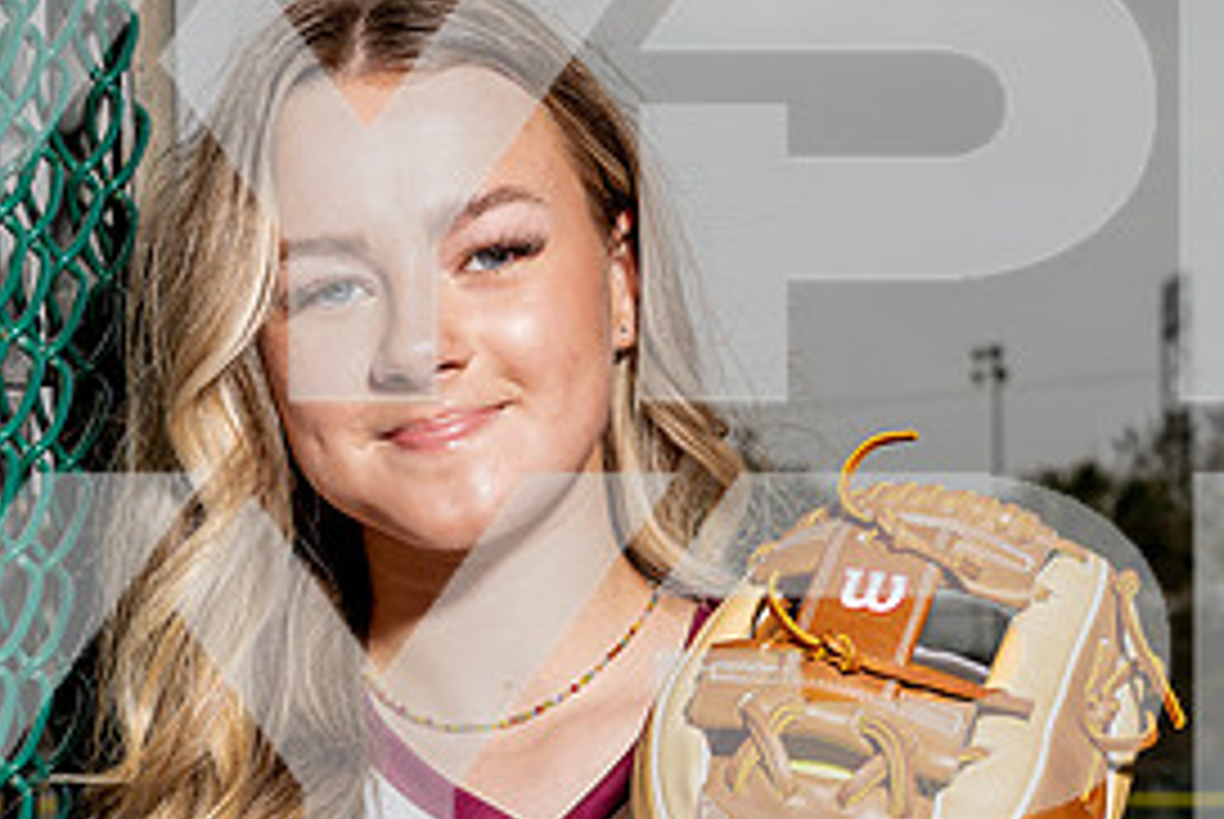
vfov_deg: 11.9
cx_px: 567
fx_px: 3914
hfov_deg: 17.8
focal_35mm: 115
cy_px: 713
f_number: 8
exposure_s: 1/250
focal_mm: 54
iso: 100
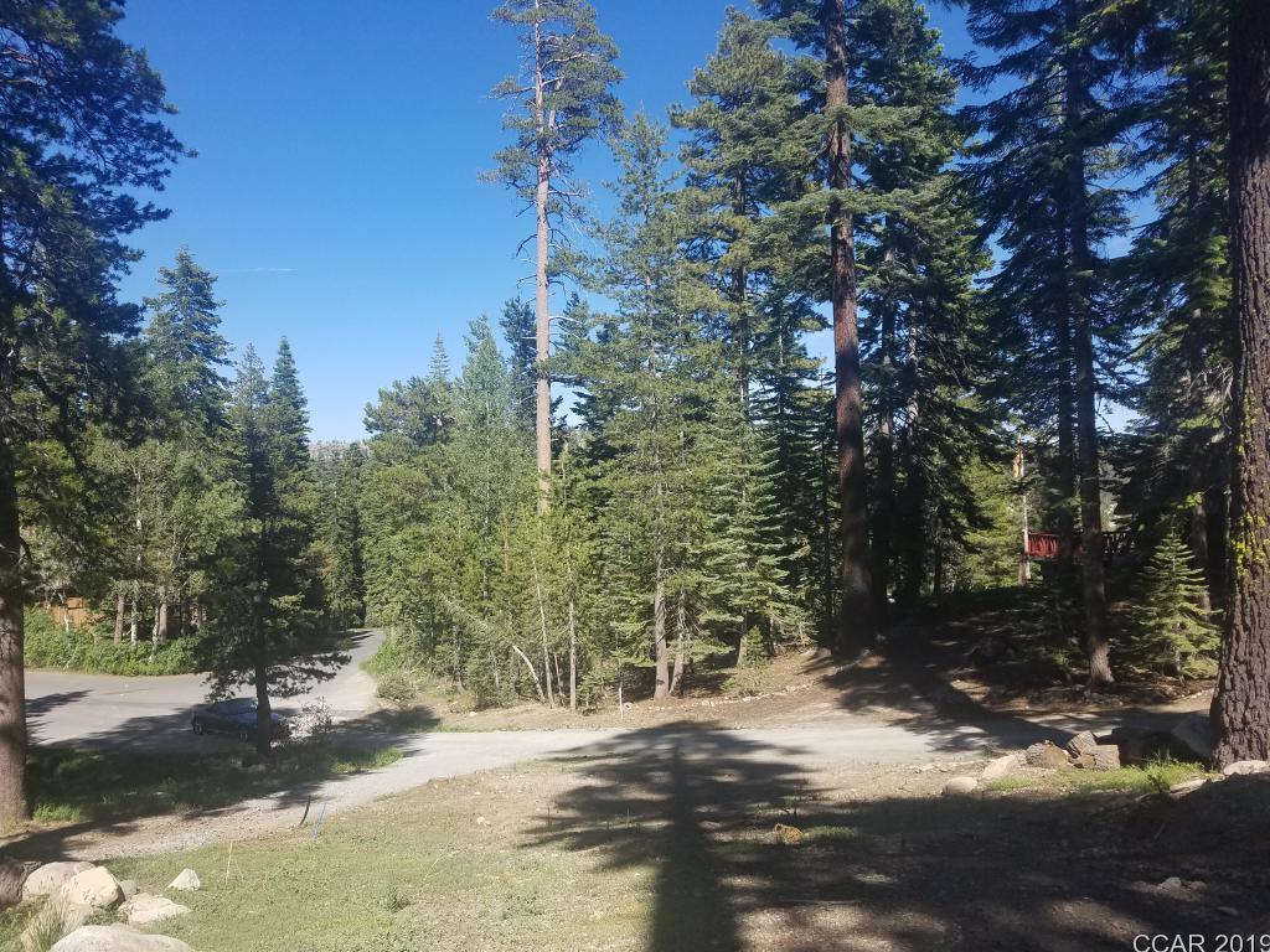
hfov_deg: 67.3
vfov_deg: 53.1
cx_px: 635
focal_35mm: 26
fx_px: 954
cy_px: 476
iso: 50
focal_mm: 4.2
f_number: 1.7
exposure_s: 1/1572
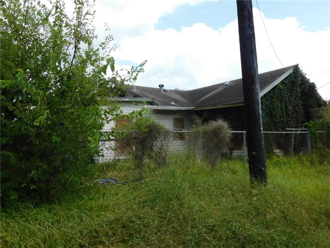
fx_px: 286
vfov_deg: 46.8
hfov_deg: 60.0
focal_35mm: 30
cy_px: 124
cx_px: 165
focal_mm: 5.3
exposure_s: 1/1000
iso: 125
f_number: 3.2
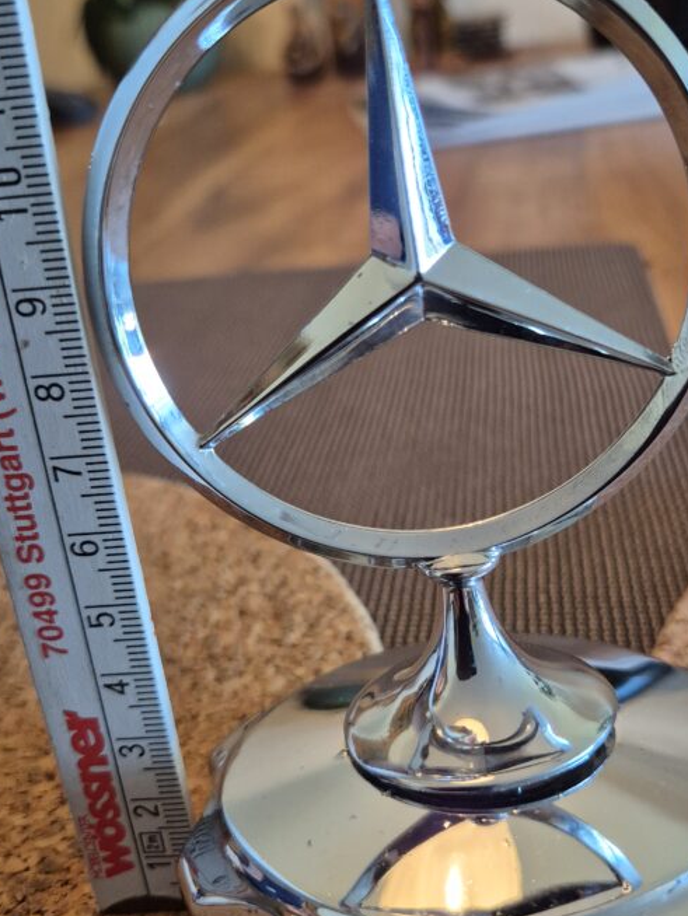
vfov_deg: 51.3
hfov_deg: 39.5
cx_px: 405
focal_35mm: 36
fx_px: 953
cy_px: 465
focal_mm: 5.4
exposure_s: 1/100
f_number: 1.8
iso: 800
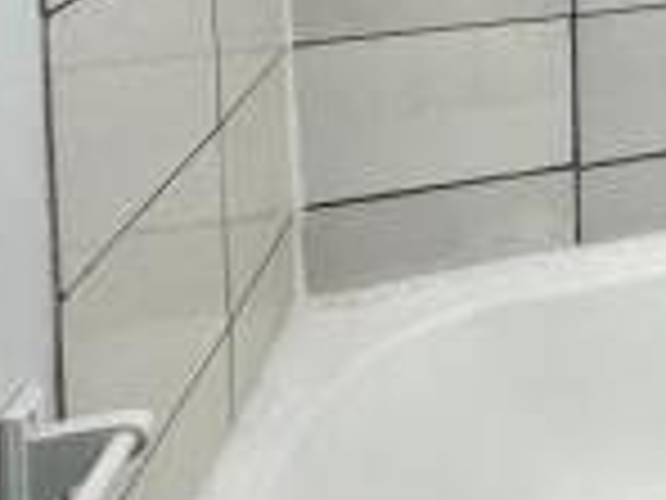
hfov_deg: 25.3
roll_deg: +0.6
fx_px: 1058
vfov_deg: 21.9
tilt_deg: -2.4
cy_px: -259
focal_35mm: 55
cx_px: 1028
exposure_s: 1/100
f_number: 2.2
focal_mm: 2.22
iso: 200
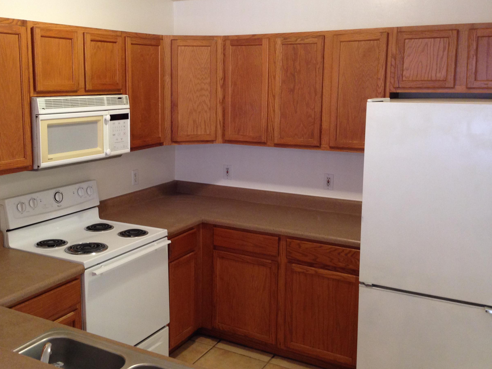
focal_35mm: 41
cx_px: 189
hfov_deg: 45.4
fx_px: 583
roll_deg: +0.5
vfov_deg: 35.1
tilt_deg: -8.6
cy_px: 163
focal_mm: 4.12
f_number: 2.4
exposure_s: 1/20
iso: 125
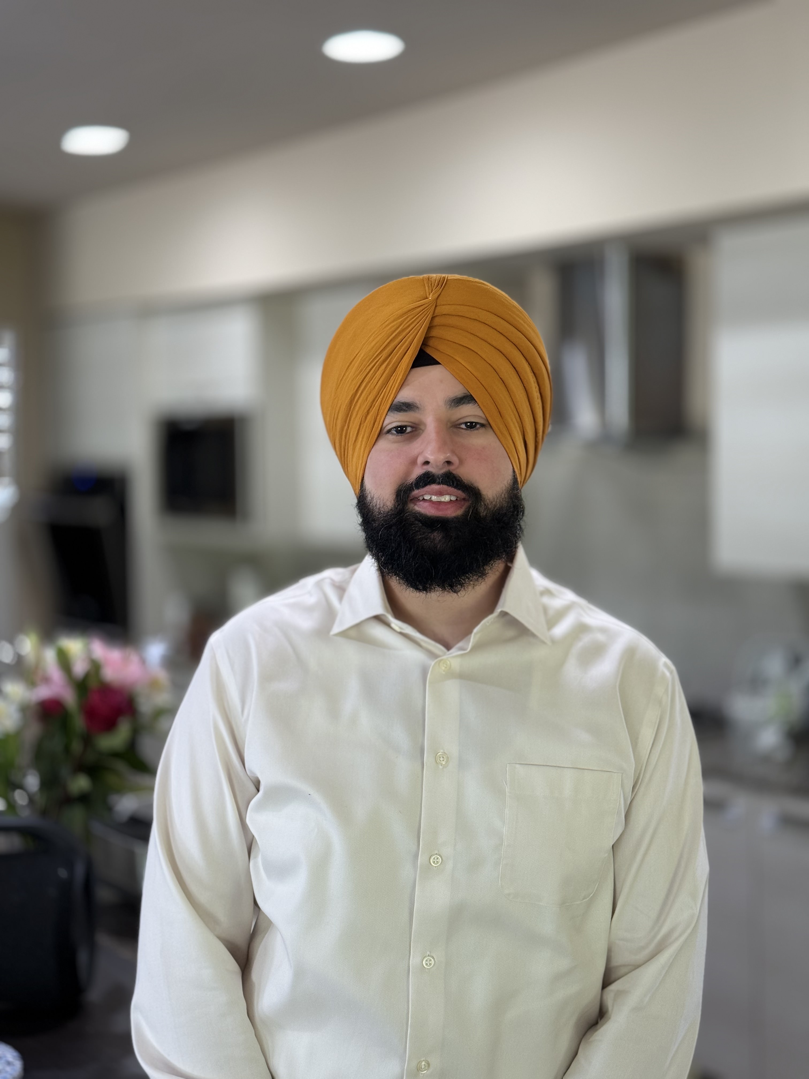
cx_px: 404
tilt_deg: -3.1
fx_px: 1496
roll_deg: +0.8
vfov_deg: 39.7
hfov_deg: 30.3
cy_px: 540
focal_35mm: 48
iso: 80
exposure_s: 1/60
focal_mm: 6.76
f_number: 1.78
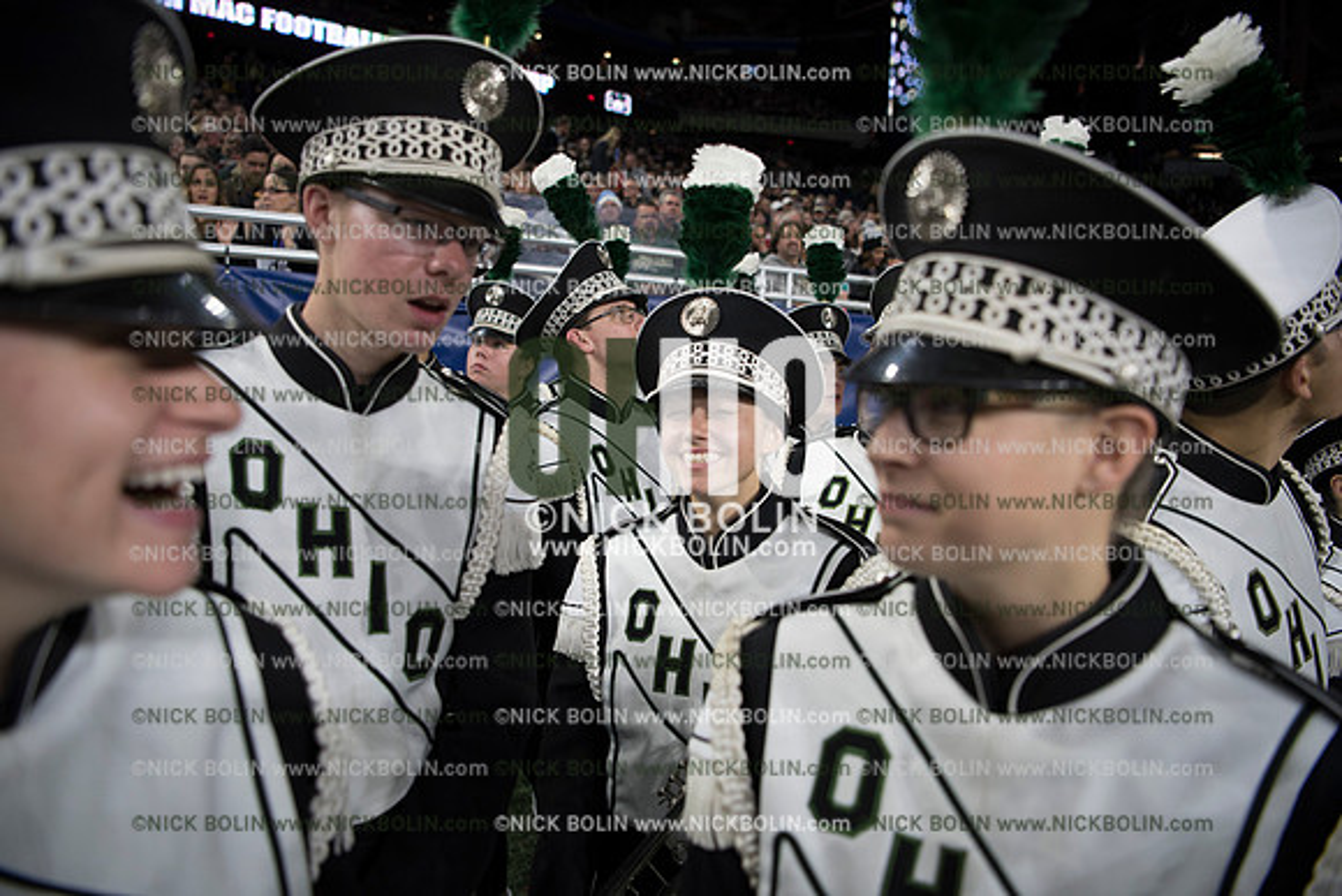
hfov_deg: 73.7
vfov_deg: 53.2
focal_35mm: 24
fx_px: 895
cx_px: 671
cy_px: 448
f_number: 2.8
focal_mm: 24
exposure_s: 1/1000
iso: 1250
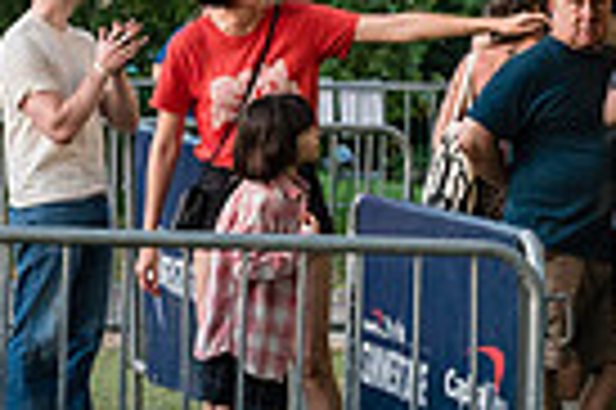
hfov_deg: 8.3
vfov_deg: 5.5
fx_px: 4238
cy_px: 142
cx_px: 620
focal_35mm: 248
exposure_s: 1/160
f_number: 4
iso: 2000
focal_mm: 58
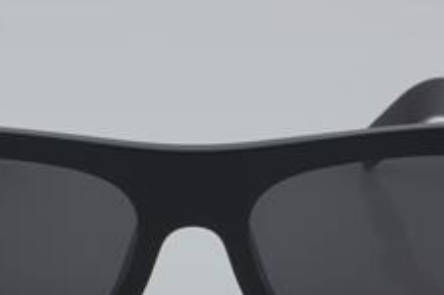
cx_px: 195
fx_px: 1821
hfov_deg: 13.9
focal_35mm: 148
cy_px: 231
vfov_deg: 9.2
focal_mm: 55
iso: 100
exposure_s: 1/4
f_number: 32
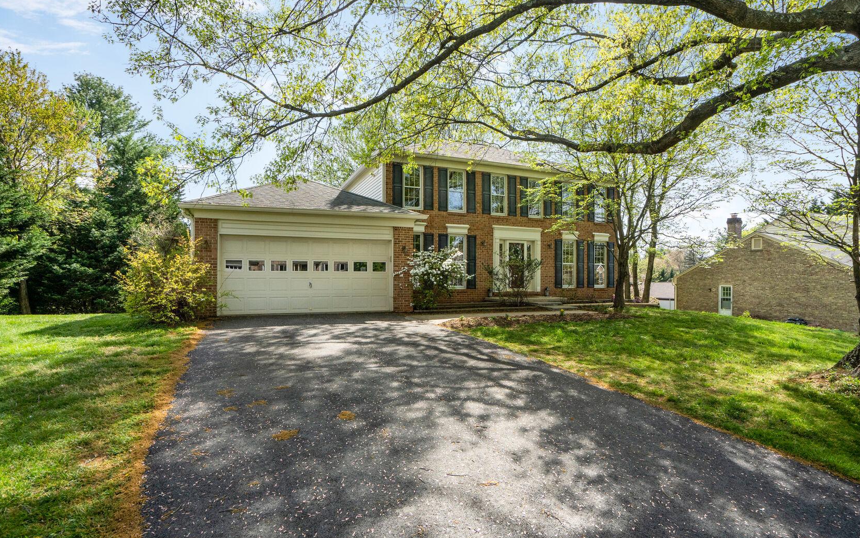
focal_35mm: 17
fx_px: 398
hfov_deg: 94.4
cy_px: 285
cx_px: 430
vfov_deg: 67.9
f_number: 8
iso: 800
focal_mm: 16
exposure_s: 1/1000
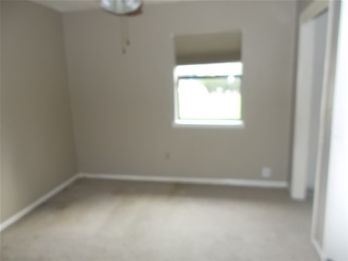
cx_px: 174
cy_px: 130
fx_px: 261
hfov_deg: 67.3
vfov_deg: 53.1
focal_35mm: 26
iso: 200
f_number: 3.2
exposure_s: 1/25
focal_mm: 4.6
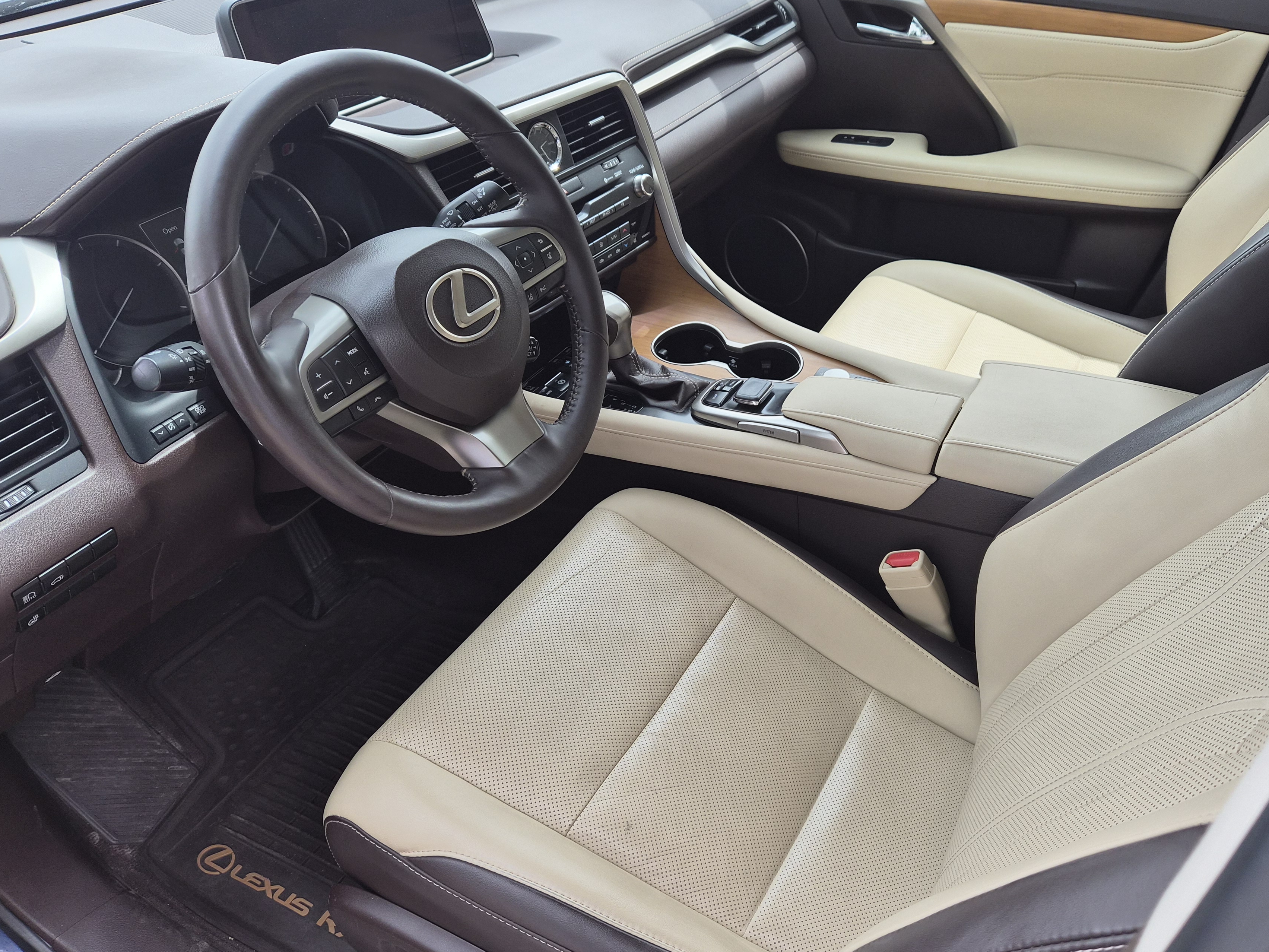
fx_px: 990
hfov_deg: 64.9
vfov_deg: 51.4
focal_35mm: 27
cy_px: 492
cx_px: 737
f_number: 1.8
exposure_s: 1/632
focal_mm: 5.4
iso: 80
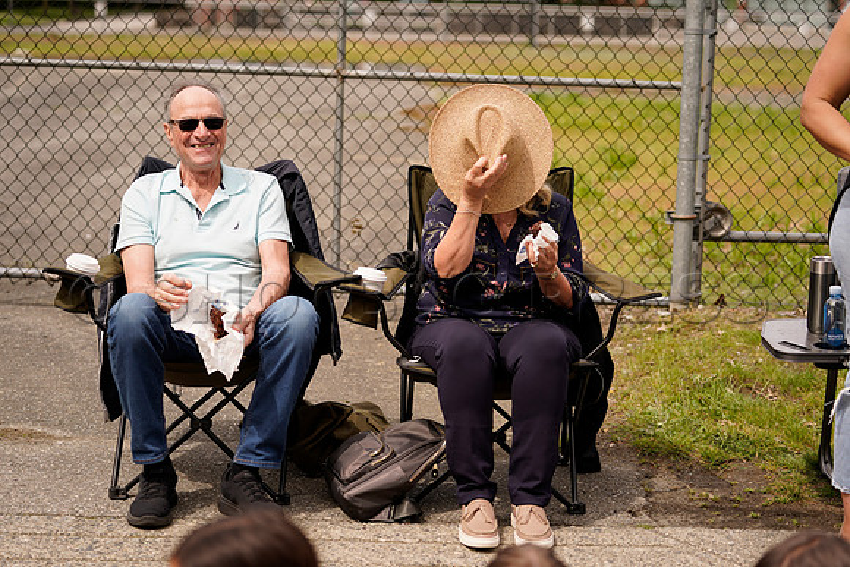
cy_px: 284
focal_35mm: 70
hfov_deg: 28.8
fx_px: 1653
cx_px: 425
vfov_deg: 19.5
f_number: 2.8
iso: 100
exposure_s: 1/400
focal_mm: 70
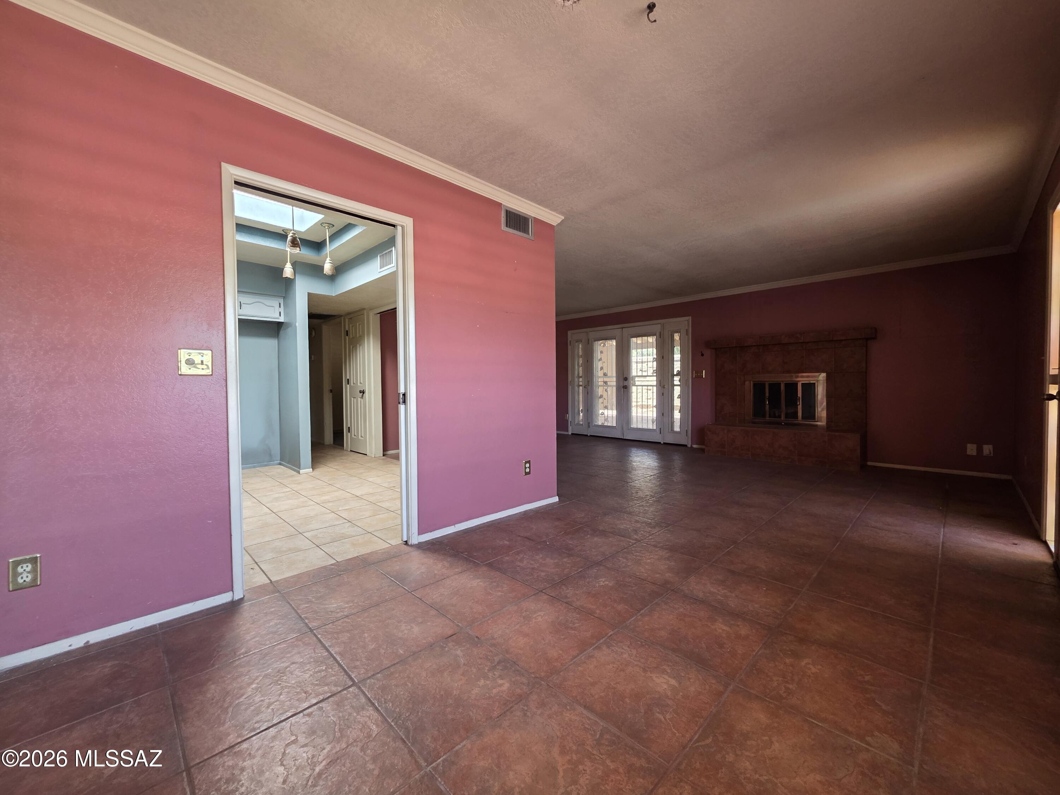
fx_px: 398
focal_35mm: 13
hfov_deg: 106.2
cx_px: 530
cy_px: 398
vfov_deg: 89.9
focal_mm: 2.2
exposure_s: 1/60
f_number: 1.9
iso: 160
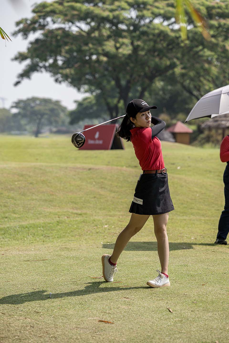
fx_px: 1145
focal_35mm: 120
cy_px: 172
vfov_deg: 17.1
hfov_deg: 11.4
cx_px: 114
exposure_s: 1/2500
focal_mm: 120
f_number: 4
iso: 360
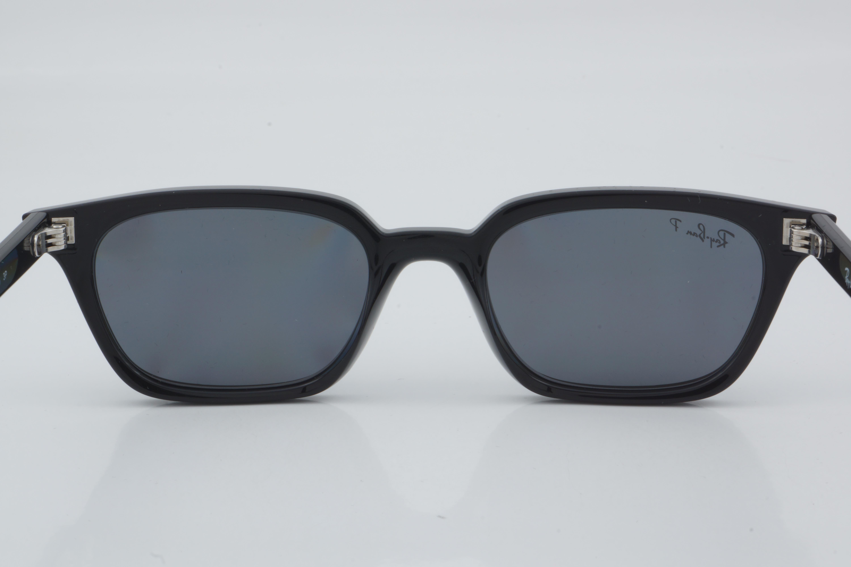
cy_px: 284
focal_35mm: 82
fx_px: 1950
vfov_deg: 16.6
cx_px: 426
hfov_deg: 24.6
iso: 100
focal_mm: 55
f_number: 29
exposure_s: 1/4
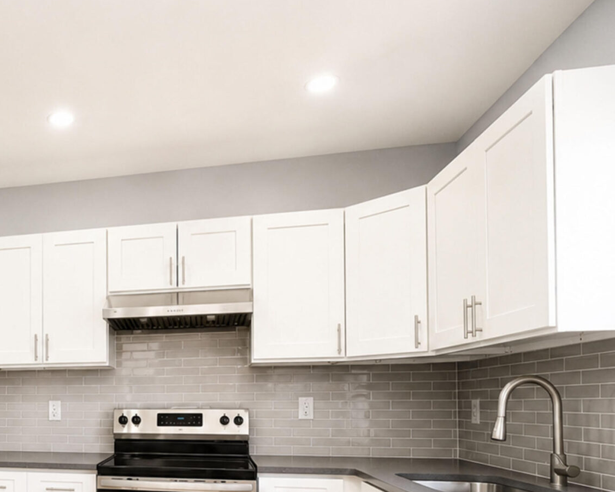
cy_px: 392
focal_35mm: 32
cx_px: 38
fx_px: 583
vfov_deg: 43.7
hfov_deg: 48.5
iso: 1600
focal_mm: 10
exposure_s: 1/80
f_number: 9
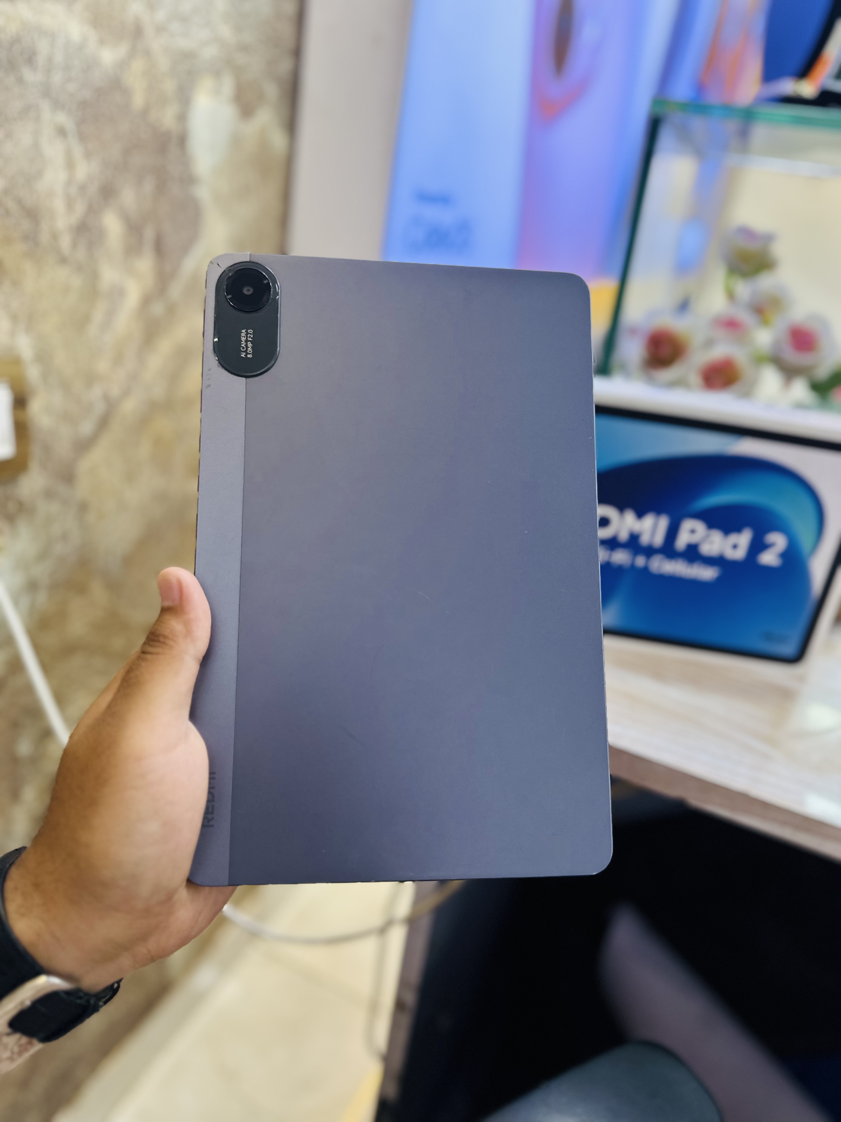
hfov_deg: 56.8
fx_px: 777
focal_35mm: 24
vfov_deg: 71.6
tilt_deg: -24.0
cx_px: 420
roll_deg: -7.9
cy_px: 561
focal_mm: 6.86
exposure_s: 1/100
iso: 125
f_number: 1.78
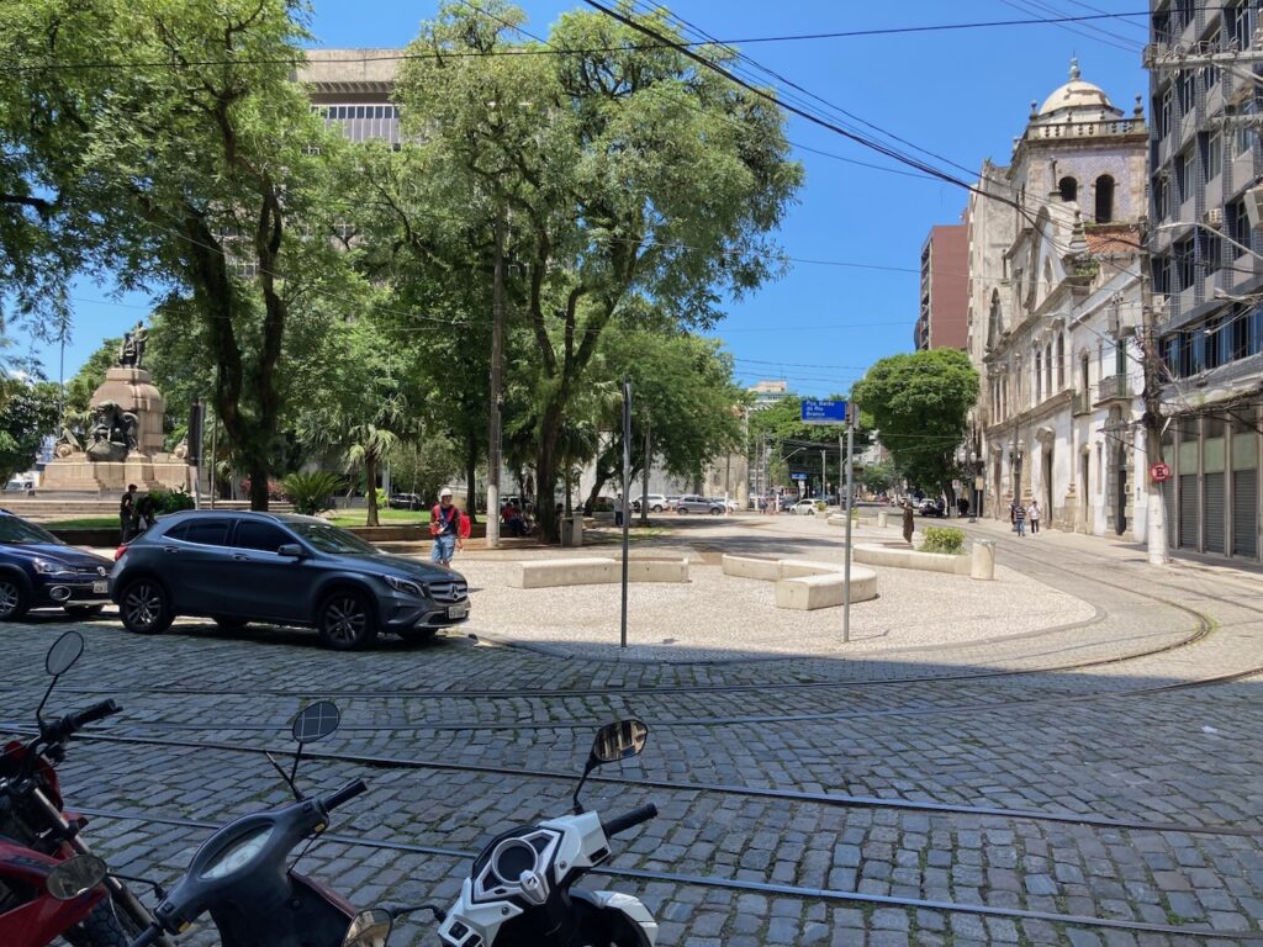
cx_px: 632
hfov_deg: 63.4
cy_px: 474
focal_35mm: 28
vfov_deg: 49.7
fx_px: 1022
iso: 20
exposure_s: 1/1200
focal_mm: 3.99
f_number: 1.8
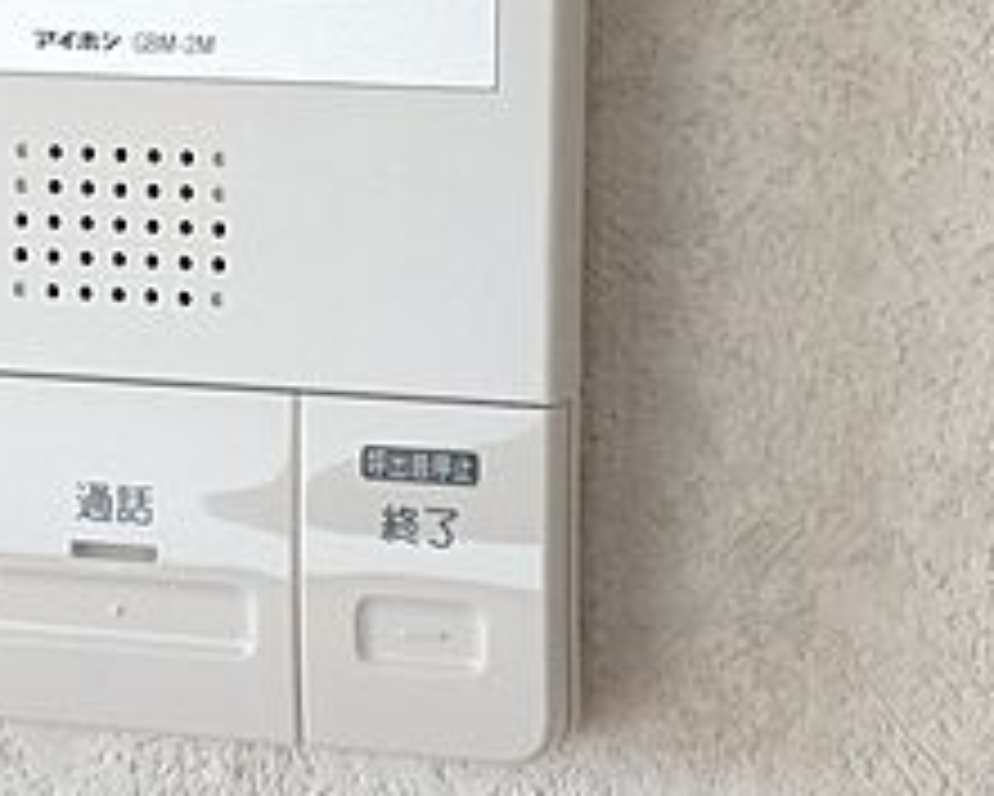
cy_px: -94
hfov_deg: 13.3
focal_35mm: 144
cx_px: 151
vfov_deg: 10.6
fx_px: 4238
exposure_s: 1/60
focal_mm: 5.43
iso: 369
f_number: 1.89
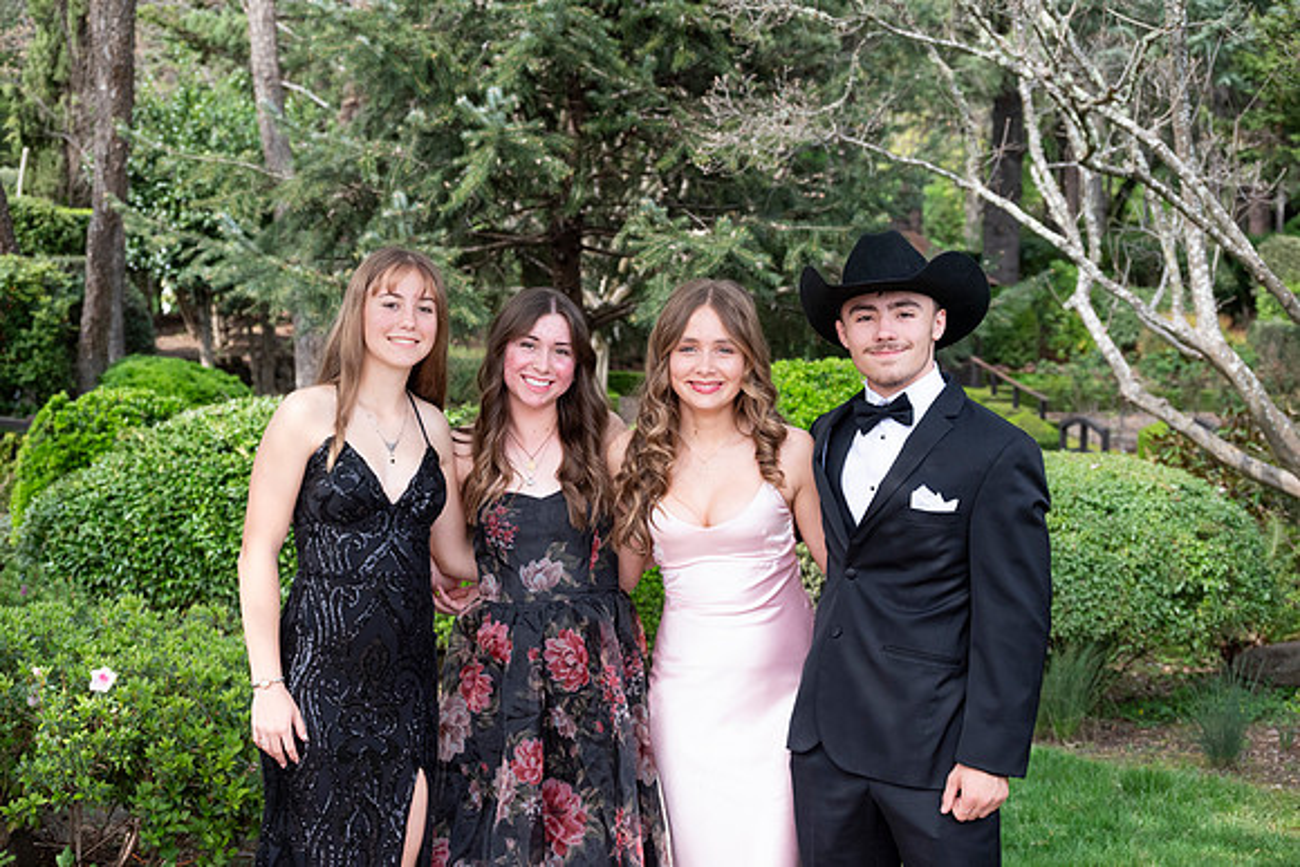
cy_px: 434
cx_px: 650
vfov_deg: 22.6
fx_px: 2167
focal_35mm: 60
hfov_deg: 33.4
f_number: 6
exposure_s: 1/1250
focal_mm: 60
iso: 1250
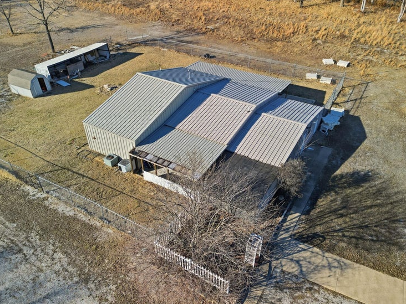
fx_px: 328
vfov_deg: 49.7
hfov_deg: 63.4
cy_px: 149
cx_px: 213
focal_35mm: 28
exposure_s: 1/1000
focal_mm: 6.7
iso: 120
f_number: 1.7
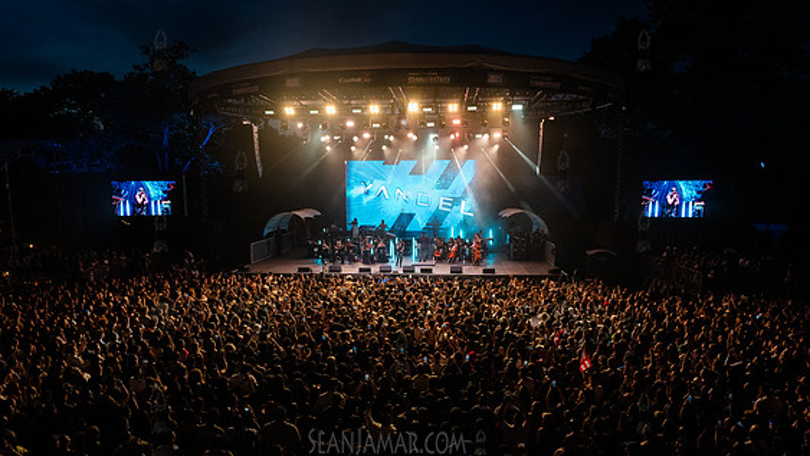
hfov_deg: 71.9
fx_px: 559
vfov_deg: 44.3
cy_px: 266
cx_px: 401
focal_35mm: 26
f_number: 4
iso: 5000
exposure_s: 1/400
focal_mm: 24
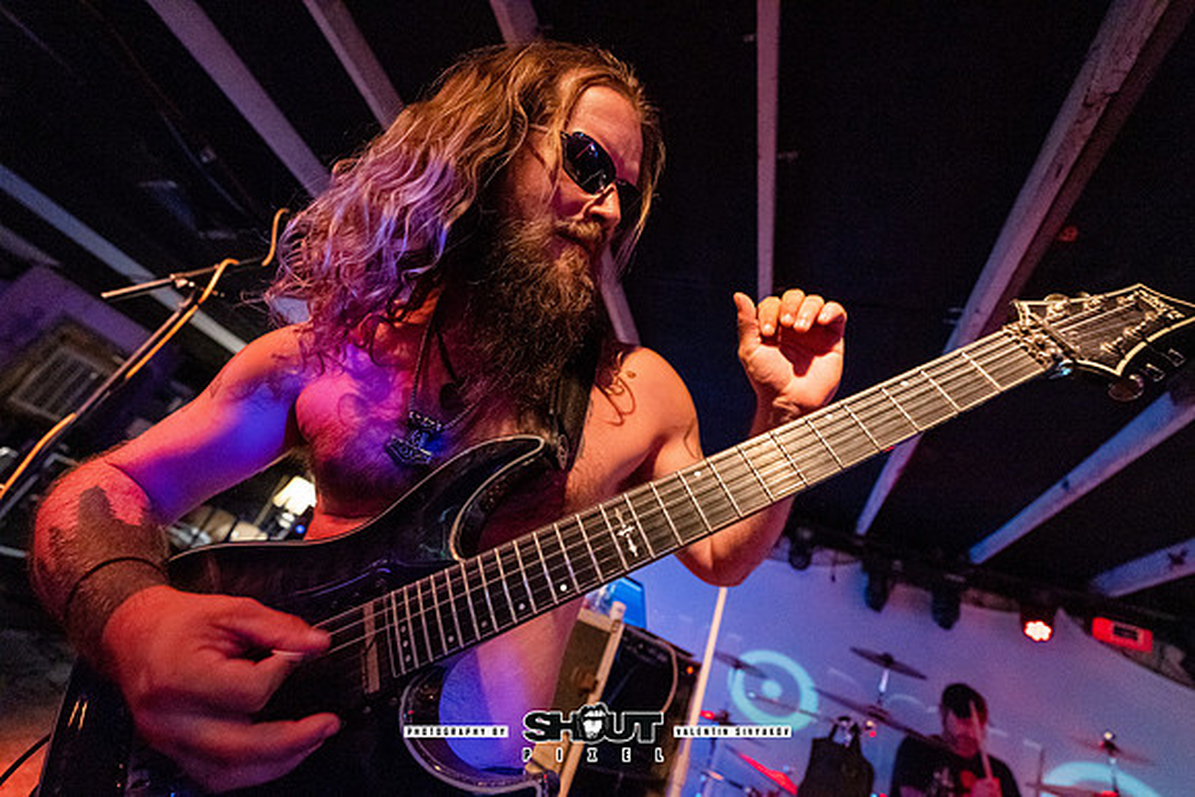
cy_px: 398
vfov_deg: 81.2
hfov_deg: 104.2
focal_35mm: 14
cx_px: 598
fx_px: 465
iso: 3200
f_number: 2.8
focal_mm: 14
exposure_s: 1/250
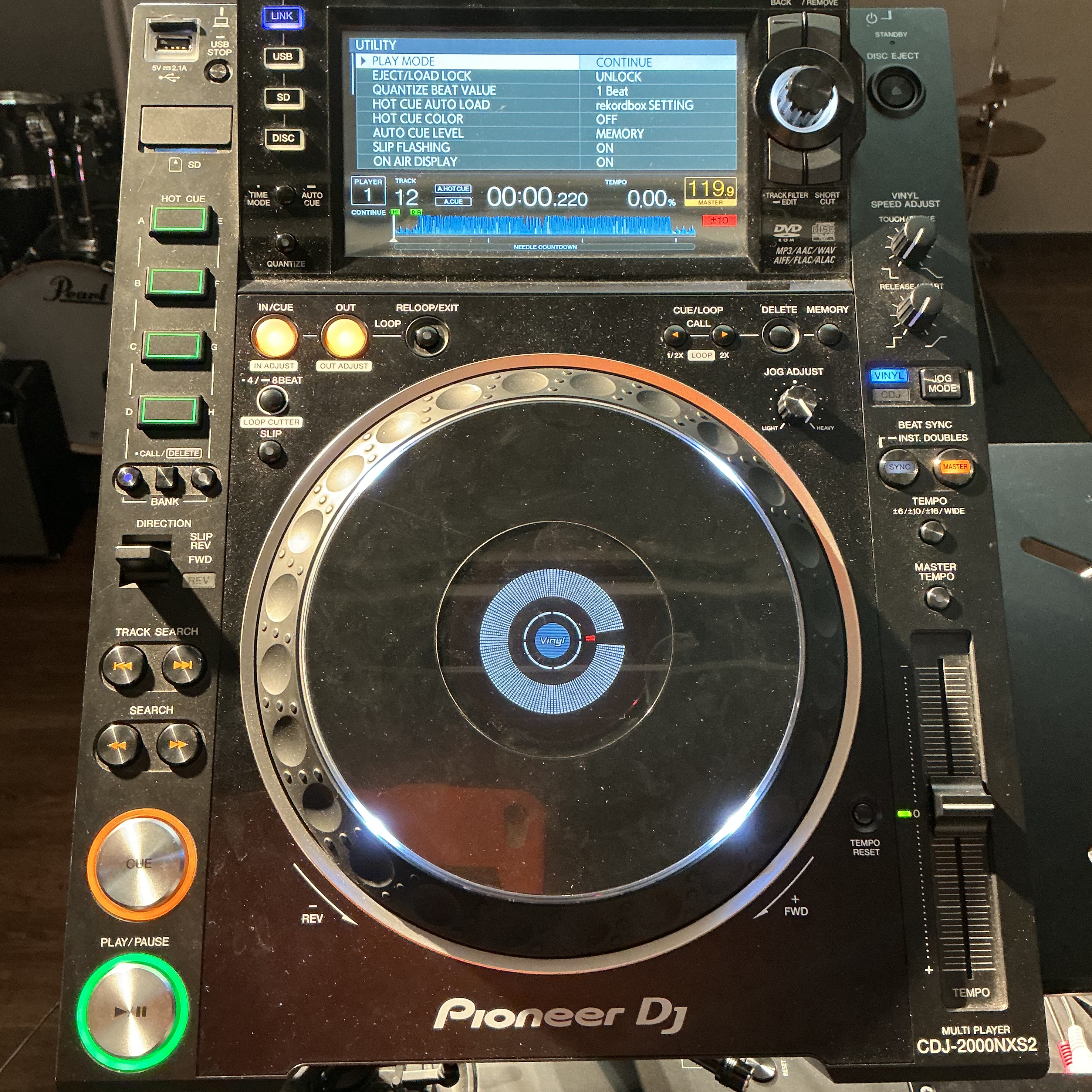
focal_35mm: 35
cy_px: 528
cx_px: 552
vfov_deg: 47.2
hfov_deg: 47.2
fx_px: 1249
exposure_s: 1/40
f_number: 1.8
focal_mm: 3
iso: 250
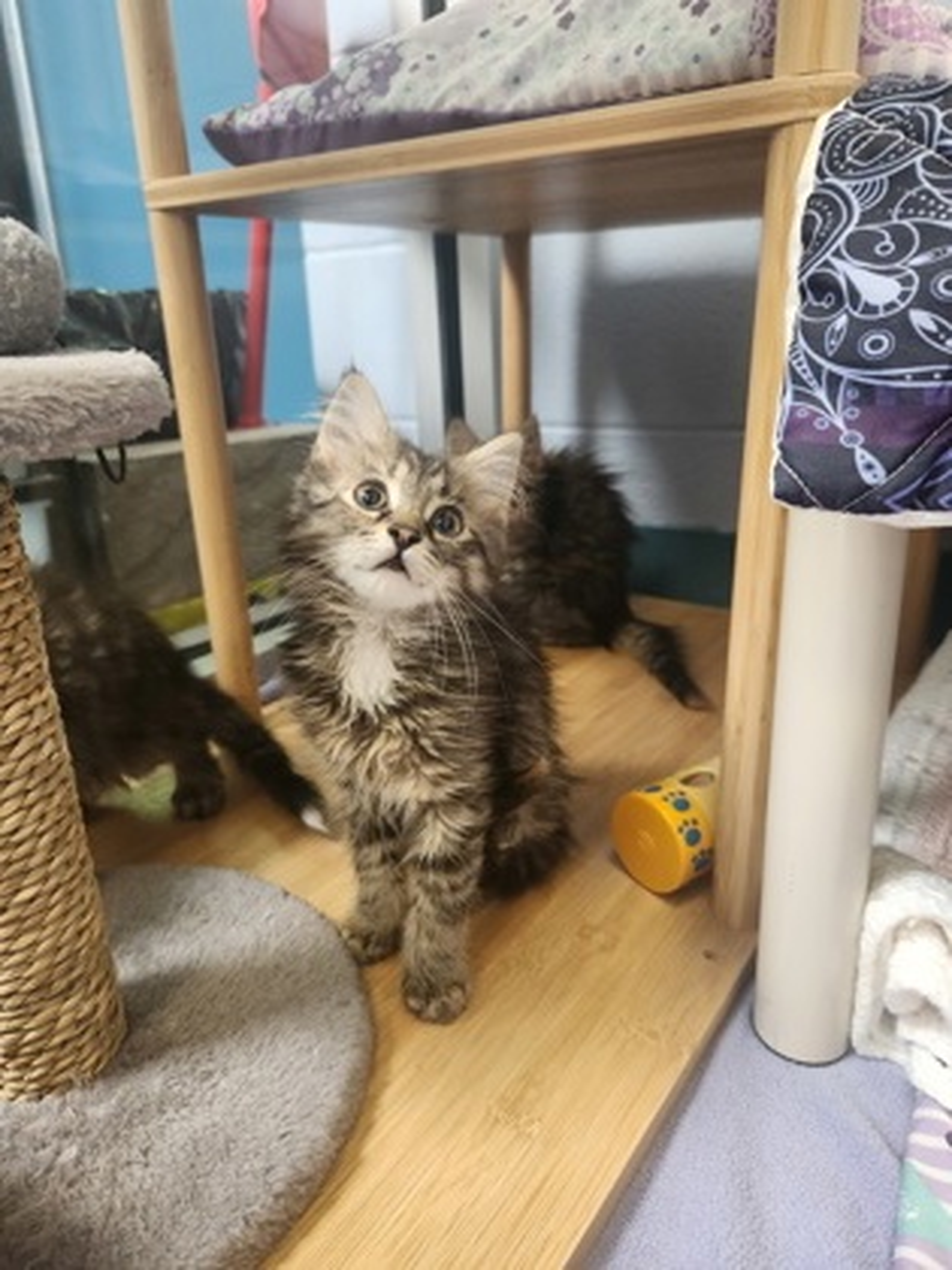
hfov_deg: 58.9
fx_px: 843
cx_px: 476
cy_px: 635
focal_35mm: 23
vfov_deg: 73.9
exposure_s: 1/120
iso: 320
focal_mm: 5.4
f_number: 1.8
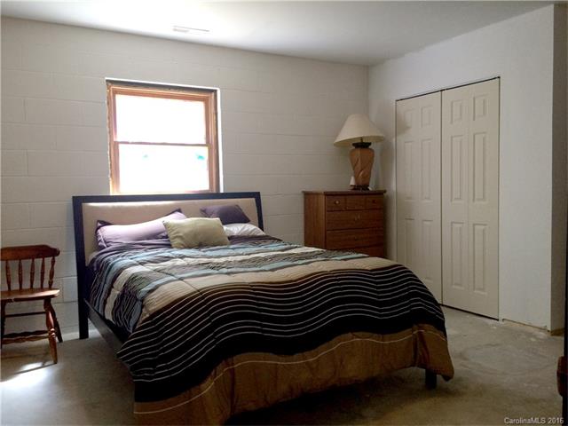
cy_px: 213
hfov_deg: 61.7
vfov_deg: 48.2
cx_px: 284
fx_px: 476
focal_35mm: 29
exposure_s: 1/30
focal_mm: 4.15
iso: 80
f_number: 2.2
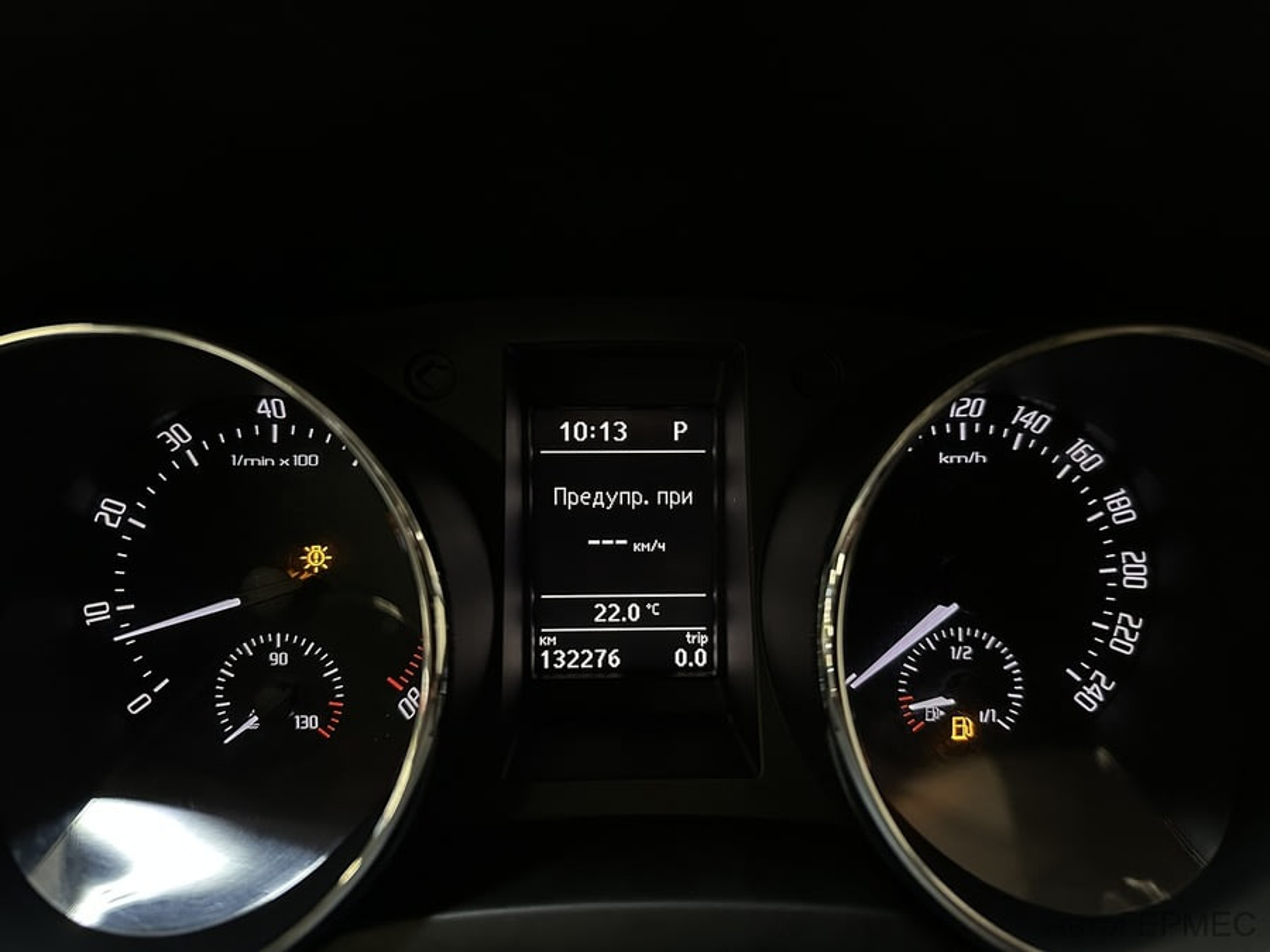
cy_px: 476
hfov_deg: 71.6
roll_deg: +0.2
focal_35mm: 24
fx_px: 881
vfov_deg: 56.8
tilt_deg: -23.8
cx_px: 635
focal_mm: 6.86
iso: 640
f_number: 1.78
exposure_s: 1/60
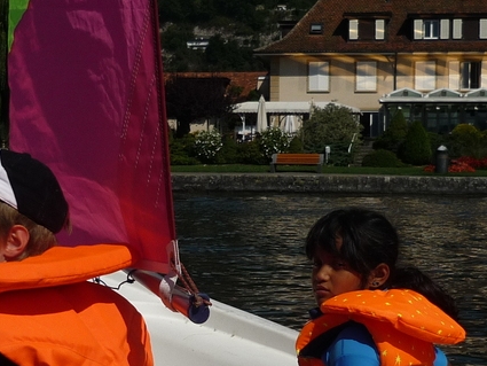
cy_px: 326
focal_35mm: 106
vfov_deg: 13.8
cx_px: 173
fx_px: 1492
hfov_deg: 18.5
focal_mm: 7.2
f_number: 9
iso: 100
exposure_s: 1/500
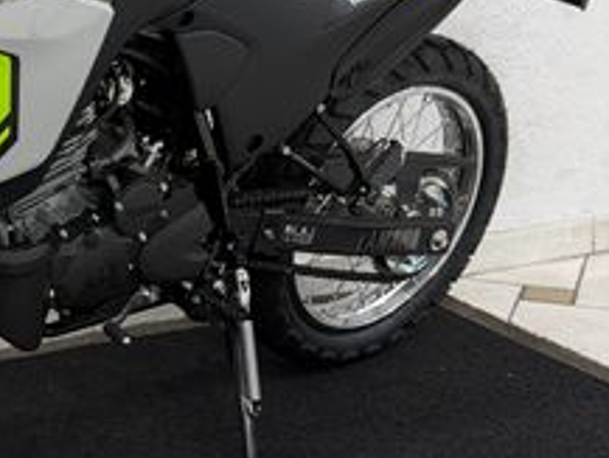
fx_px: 915
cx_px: -22
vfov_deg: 27.2
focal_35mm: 52
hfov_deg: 33.2
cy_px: 59
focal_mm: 6.76
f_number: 1.78
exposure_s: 1/60
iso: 125
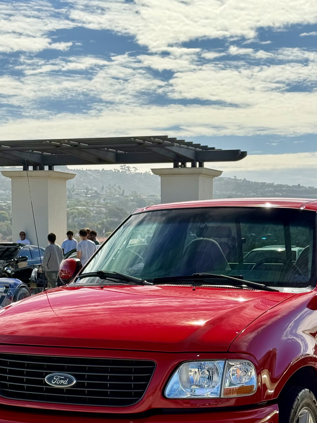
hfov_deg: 18.9
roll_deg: -0.9
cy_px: 313
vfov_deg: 24.8
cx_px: 198
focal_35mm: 78
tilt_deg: -4.9
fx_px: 952
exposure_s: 1/2208
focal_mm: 6.76
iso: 80
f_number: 1.78
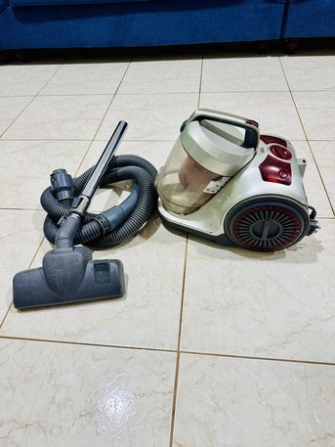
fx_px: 310
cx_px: 168
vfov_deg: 71.6
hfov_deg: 56.8
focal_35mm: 24
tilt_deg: -45.7
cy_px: 224
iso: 500
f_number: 1.78
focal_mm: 6.76
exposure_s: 1/60
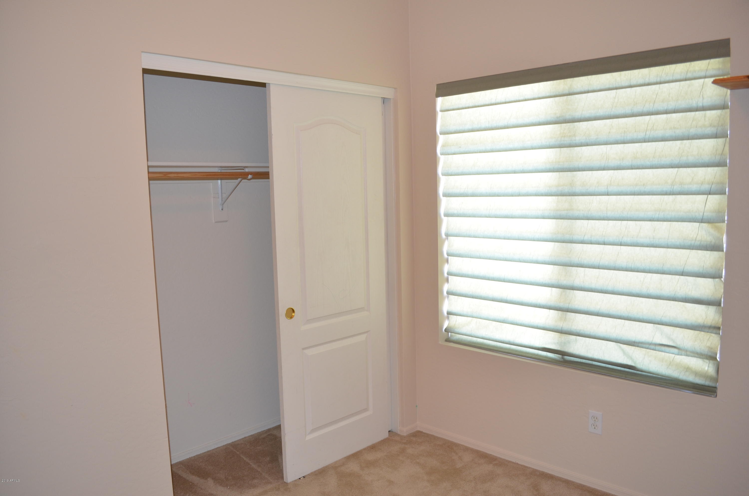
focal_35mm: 27
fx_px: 561
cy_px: 248
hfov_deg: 67.5
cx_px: 374
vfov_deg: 47.7
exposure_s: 1/30
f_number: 4
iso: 400
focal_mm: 18
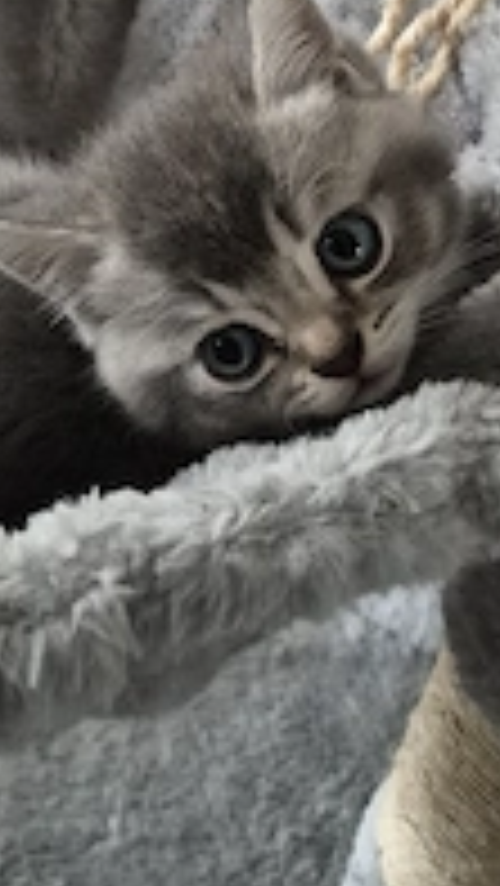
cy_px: 148
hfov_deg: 23.5
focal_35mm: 51
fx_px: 1201
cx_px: 261
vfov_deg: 38.7
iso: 1600
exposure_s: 1/100
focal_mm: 5.4
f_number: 1.8
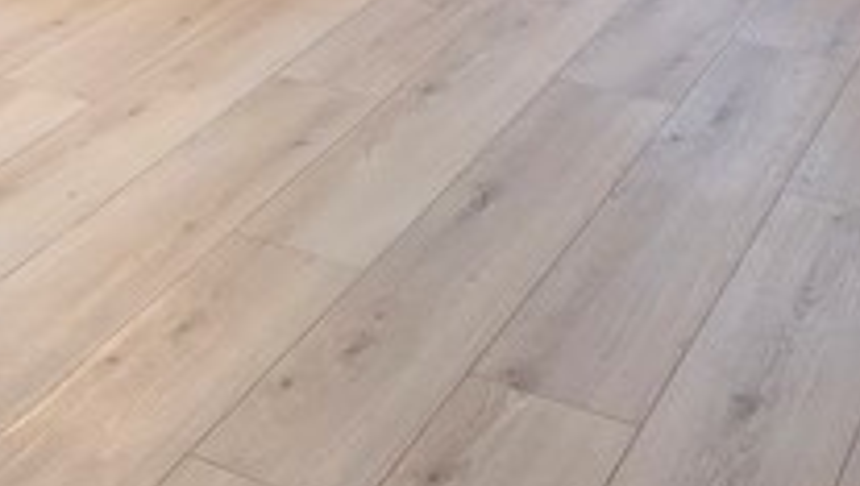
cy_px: -150
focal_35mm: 70
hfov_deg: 26.4
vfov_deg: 16.3
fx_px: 1598
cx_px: -204
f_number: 2.2
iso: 400
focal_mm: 2.2
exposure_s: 1/60
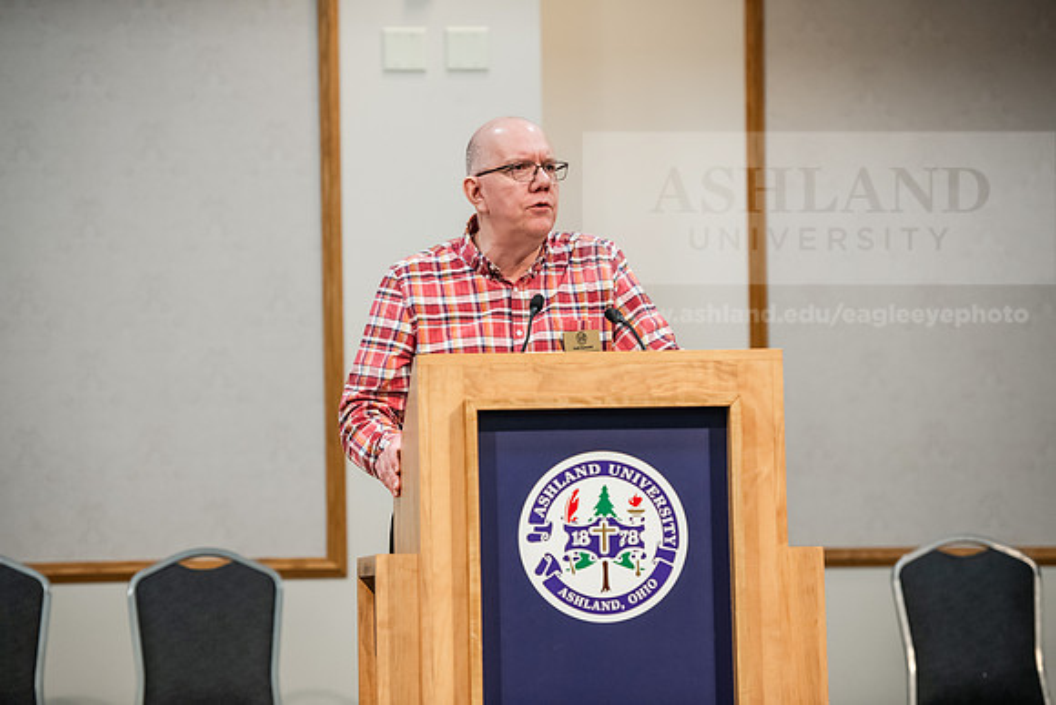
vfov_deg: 10.2
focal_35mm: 135
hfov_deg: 15.2
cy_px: 352
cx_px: 528
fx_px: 3961
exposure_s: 1/200
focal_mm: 135
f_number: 3.2
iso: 1600
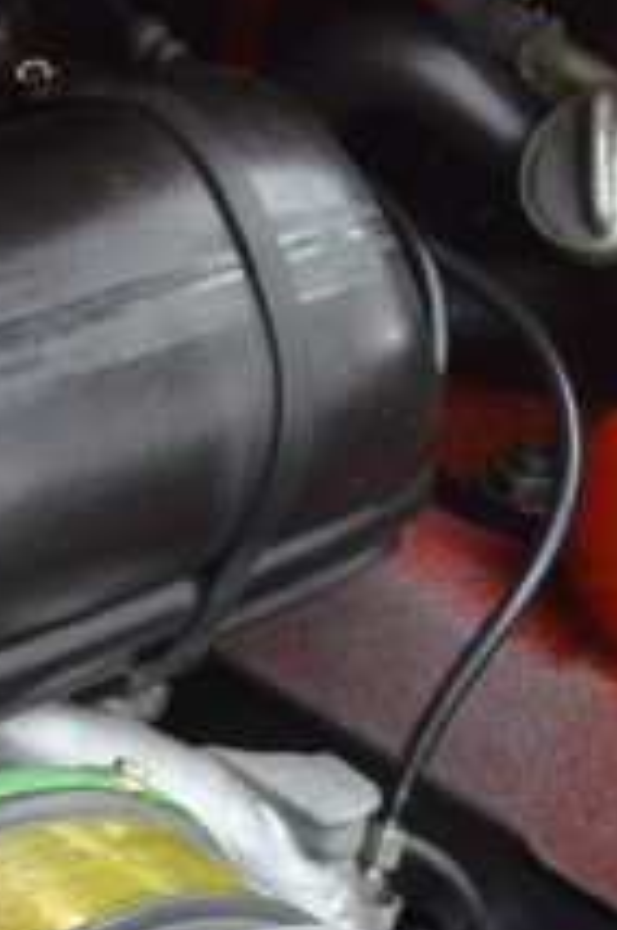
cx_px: -348
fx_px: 3611
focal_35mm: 140
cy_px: 993
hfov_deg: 9.5
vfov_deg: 14.4
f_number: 4.2
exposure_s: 1/30
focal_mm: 26
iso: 1800
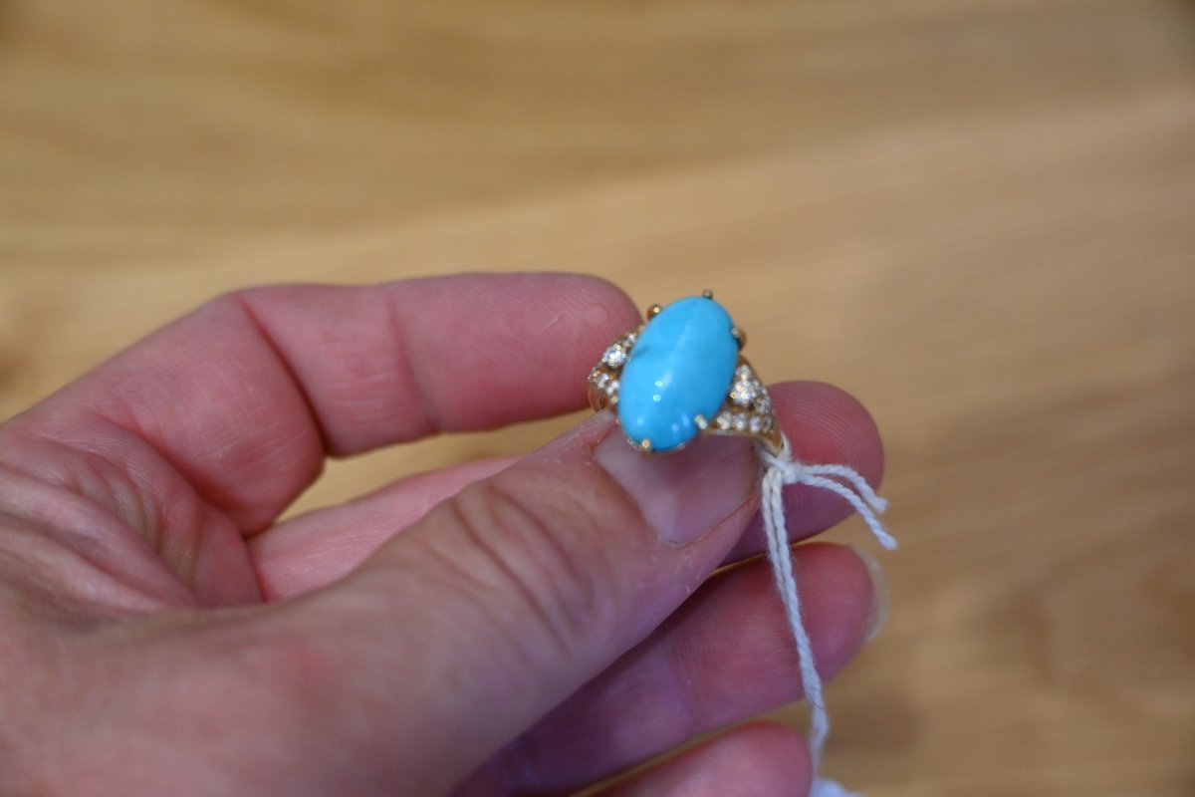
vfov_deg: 27.7
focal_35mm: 49
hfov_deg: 40.5
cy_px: 398
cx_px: 598
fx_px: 1618
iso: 1100
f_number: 4
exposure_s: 1/125
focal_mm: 32.5
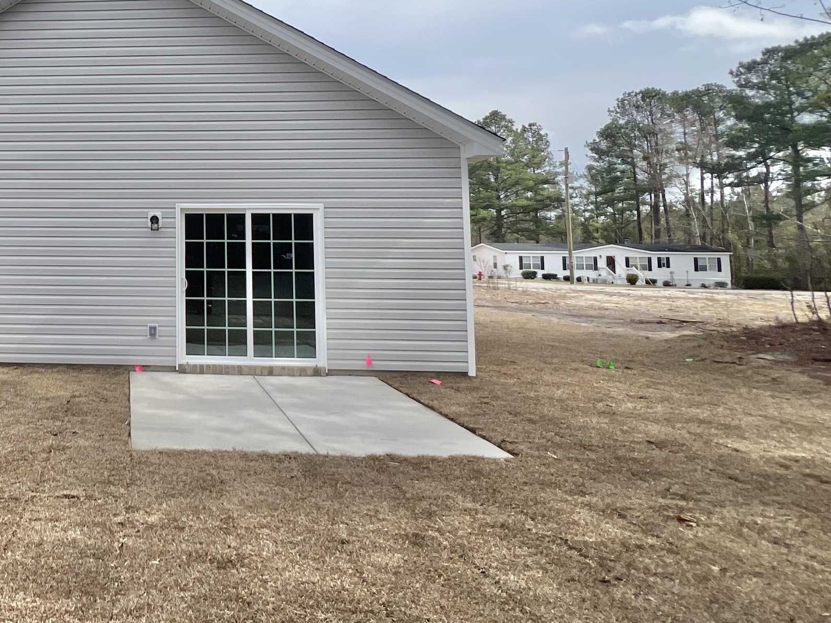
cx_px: 88
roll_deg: -0.6
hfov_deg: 59.4
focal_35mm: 25
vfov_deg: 53.7
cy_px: 201
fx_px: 600
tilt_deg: +4.7
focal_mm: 1.57
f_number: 1.8
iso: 32
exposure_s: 1/1449
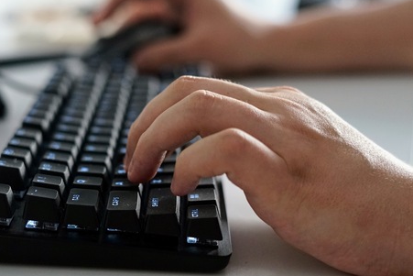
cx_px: 155
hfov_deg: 28.3
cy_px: 192
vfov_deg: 19.1
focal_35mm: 71
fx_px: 815
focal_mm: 50
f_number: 2.8
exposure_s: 1/160
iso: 1600
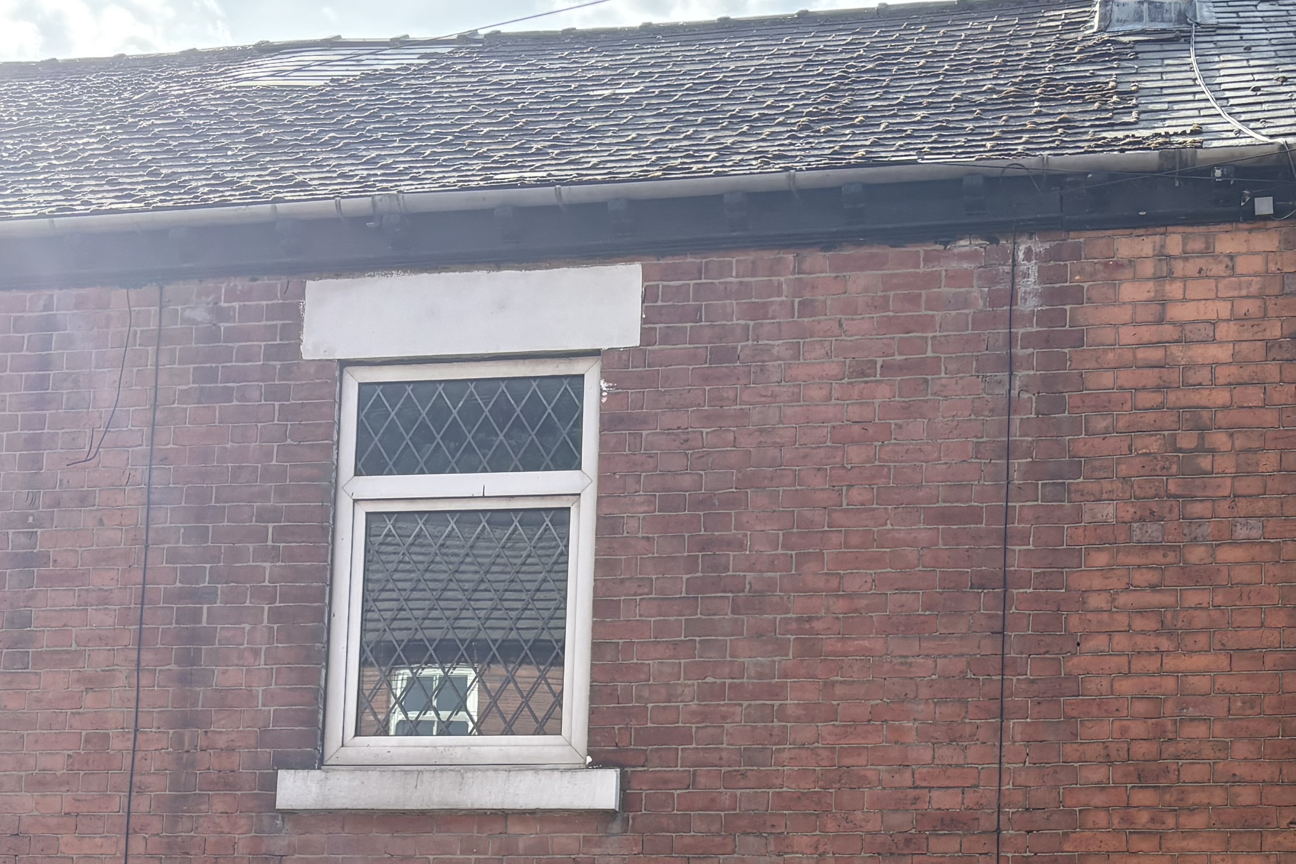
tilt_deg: +7.0
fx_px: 2196
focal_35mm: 61
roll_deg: -3.7
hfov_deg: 32.8
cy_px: 946
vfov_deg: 21.2
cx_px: 772
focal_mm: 5.96
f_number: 1.6
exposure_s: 1/1420
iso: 64
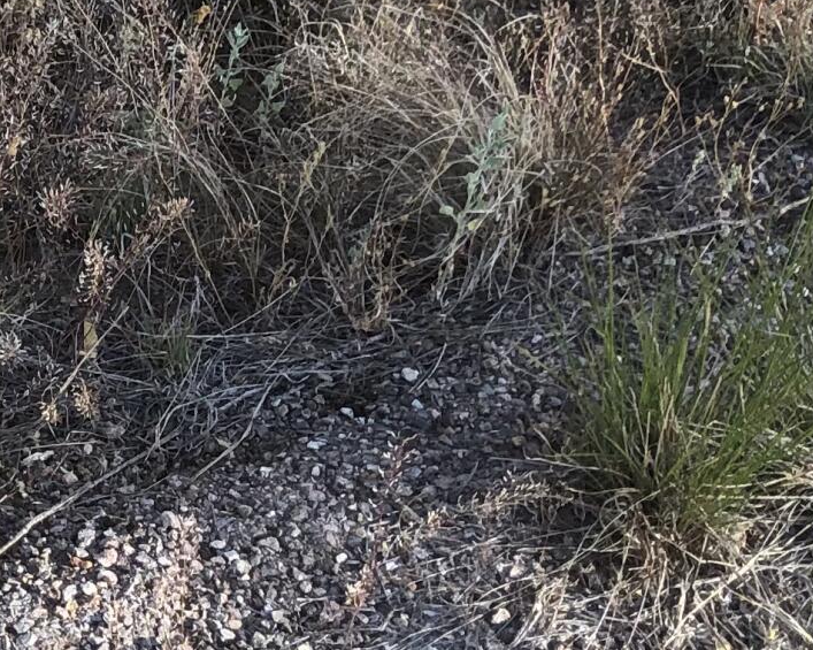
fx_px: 2790
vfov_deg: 13.3
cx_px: -542
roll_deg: +0.6
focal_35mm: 116
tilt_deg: -38.9
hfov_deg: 14.9
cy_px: 327
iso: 20
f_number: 1.8
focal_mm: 3.99
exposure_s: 1/458
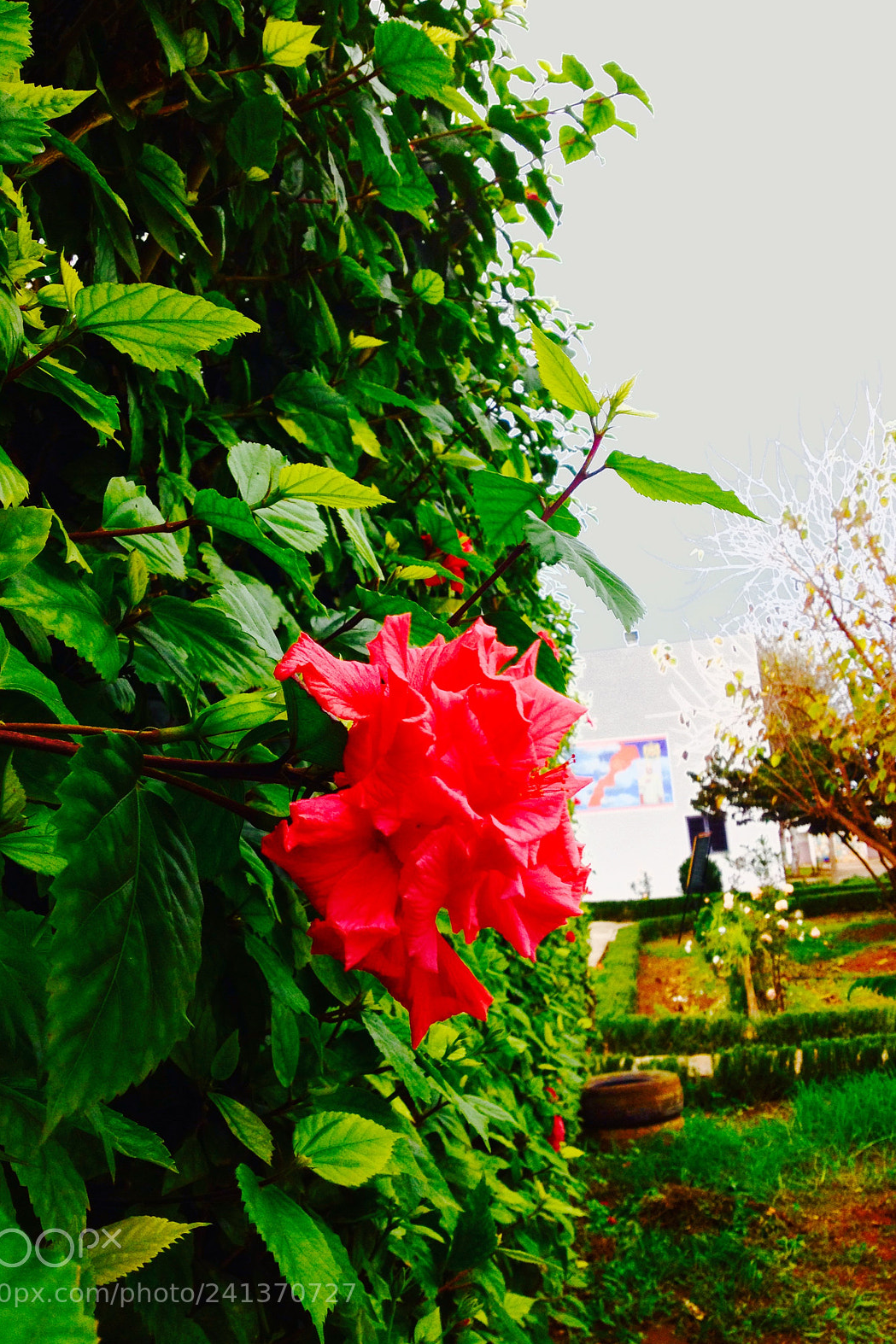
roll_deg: +5.2
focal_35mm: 37
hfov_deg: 35.9
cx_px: 422
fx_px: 1382
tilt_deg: +10.7
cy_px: 677
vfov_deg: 51.9
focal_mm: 4.28
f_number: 2.4
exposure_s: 1/613
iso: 50
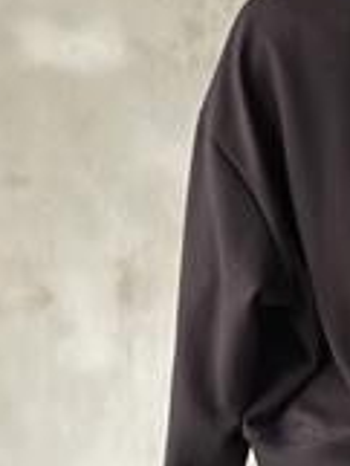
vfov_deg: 15.5
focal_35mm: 127
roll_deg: -0.2
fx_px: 1710
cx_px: 382
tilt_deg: +3.4
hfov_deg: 11.5
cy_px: 162
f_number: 1.78
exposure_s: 1/60
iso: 400
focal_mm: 6.86
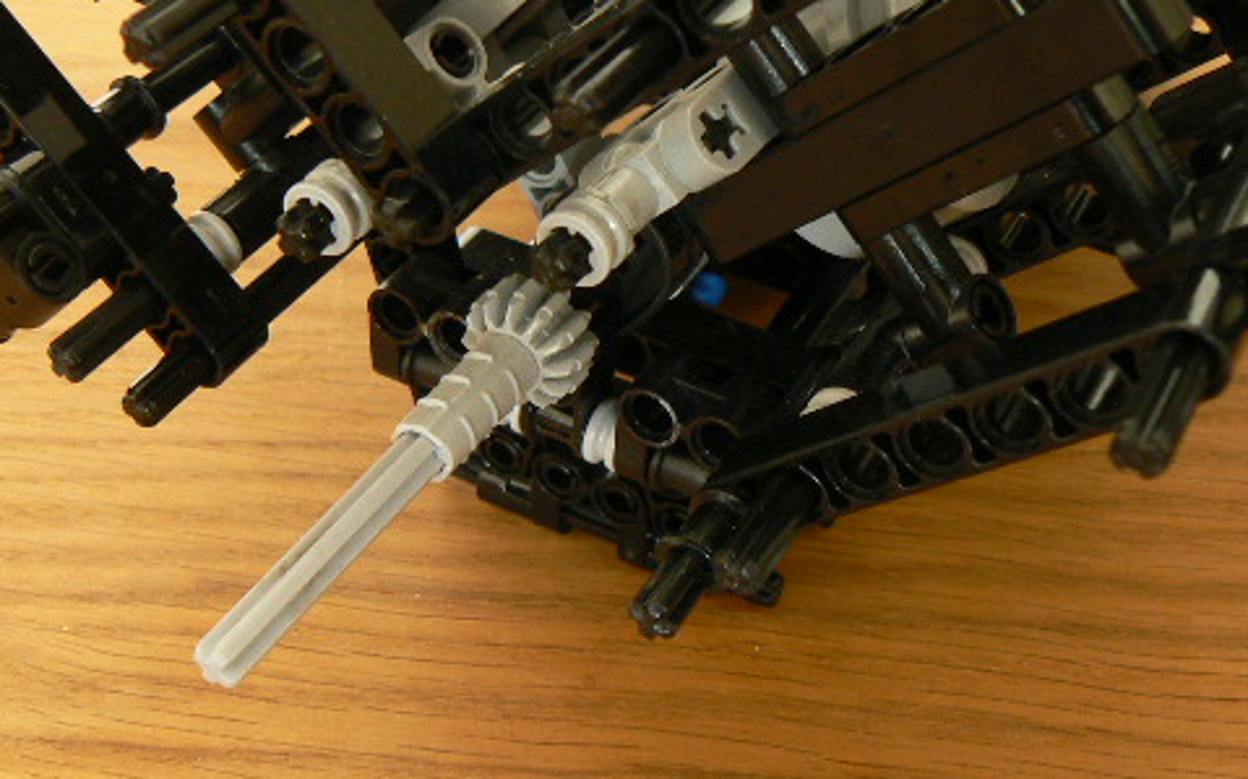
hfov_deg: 39.5
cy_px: 391
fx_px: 1734
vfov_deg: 25.3
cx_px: 534
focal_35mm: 51
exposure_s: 1
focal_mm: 6
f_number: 3.6
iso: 100
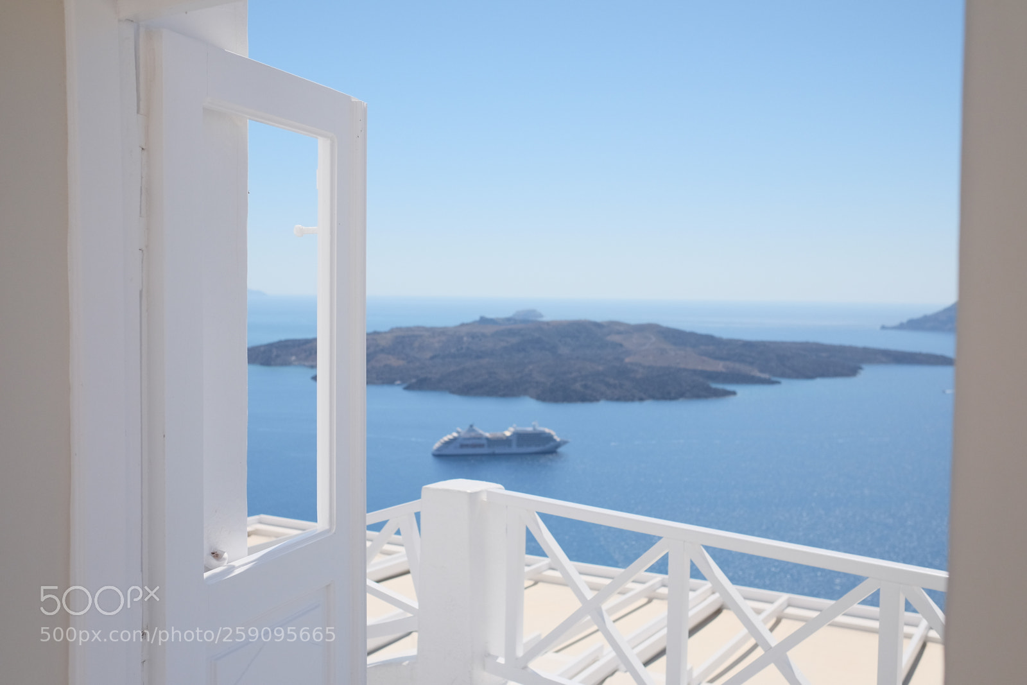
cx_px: 514
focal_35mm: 35
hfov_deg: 54.4
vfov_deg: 37.9
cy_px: 342
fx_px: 998
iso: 800
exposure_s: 1/1600
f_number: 3.6
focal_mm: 23
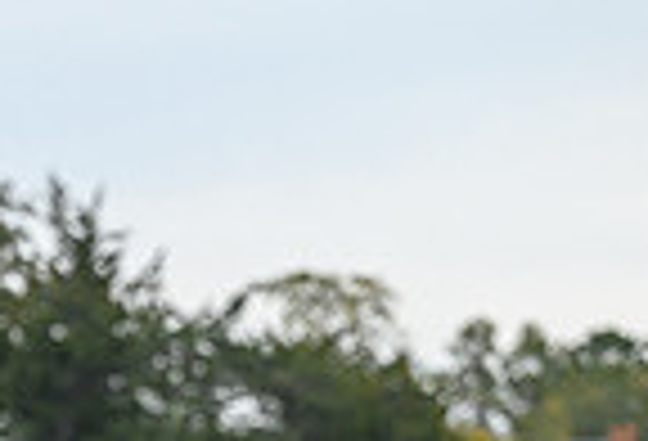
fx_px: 10959
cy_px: 1052
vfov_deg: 2.3
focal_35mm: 605
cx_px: -427
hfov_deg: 3.4
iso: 500
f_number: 3.5
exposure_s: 1/800
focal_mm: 120
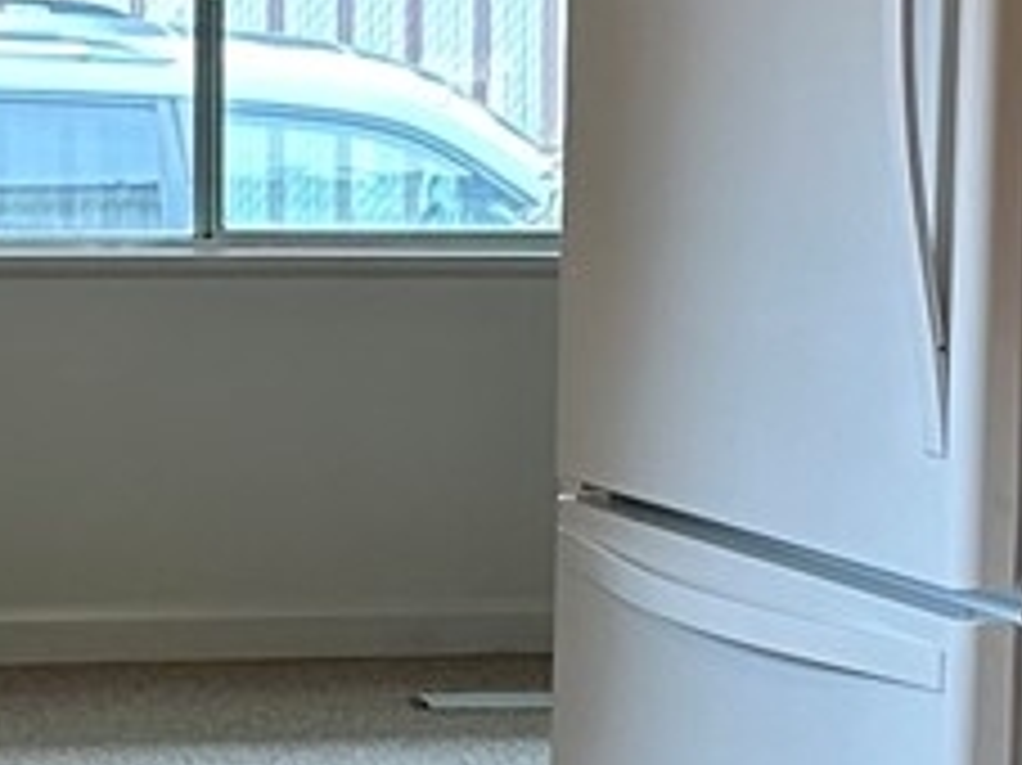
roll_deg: -1.6
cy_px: 423
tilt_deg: -7.0
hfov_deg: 11.7
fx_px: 4987
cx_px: 662
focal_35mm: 169
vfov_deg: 8.8
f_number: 1.78
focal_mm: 6.86
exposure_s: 1/120
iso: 100
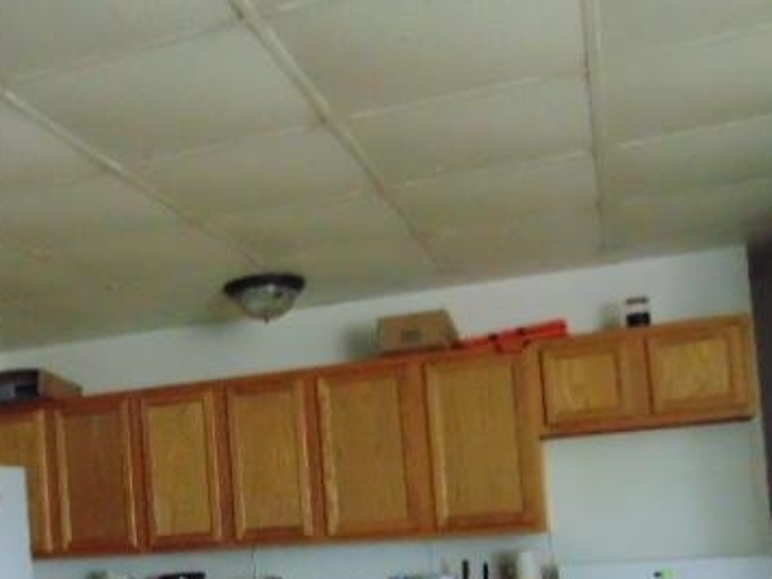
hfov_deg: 40.6
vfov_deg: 31.2
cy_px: 484
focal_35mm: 45
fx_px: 1004
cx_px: 176
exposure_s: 1/25
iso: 800
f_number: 3
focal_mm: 4.5
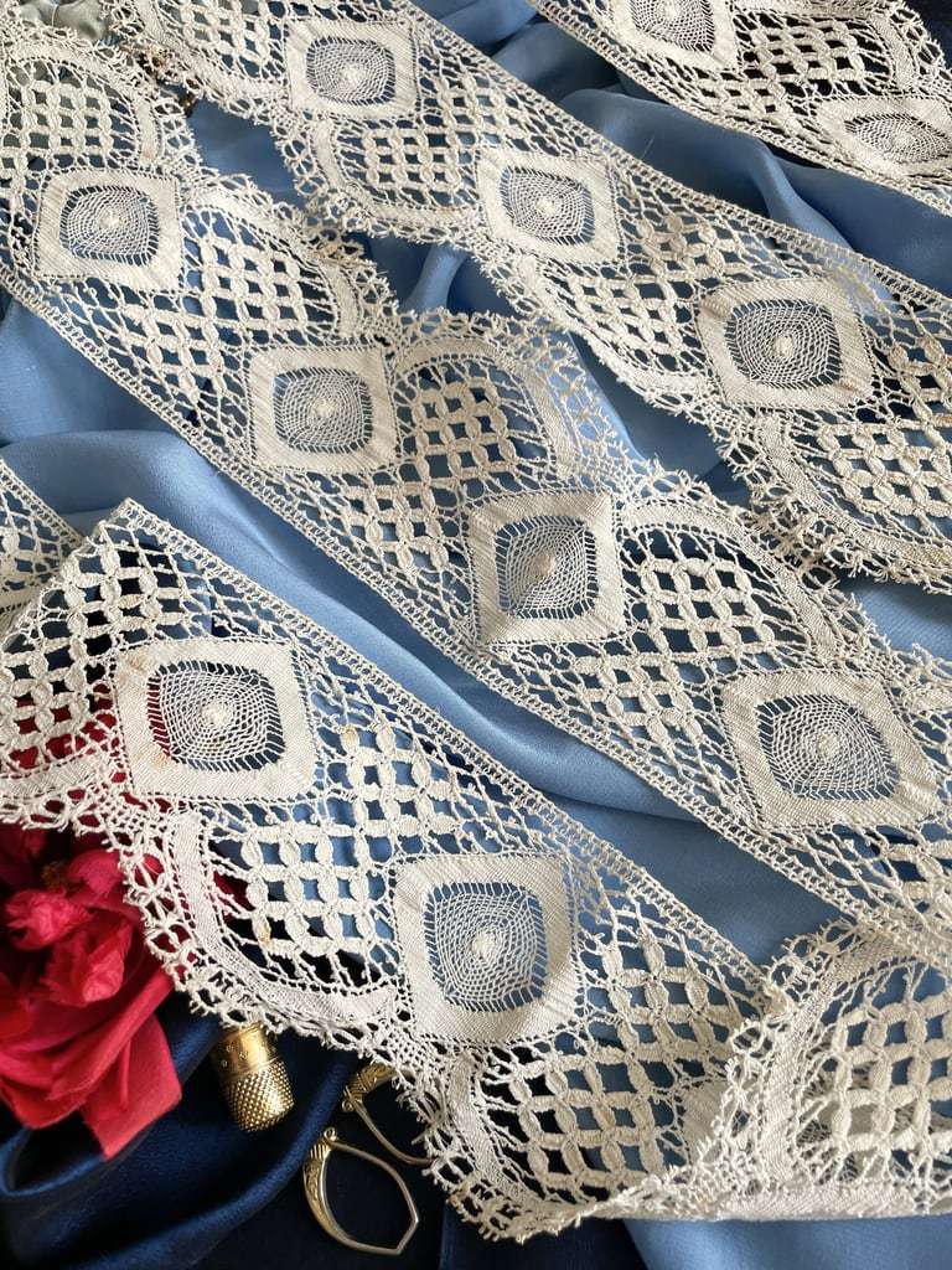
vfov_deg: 67.3
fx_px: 953
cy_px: 635
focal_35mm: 26
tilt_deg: -64.8
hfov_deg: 53.1
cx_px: 476
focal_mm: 4.2
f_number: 1.6
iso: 100
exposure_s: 1/100
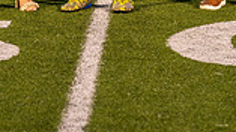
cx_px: 104
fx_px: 2332
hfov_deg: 5.8
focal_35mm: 373
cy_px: -171
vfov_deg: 3.2
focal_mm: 124
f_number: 4.5
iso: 800
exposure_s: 1/125
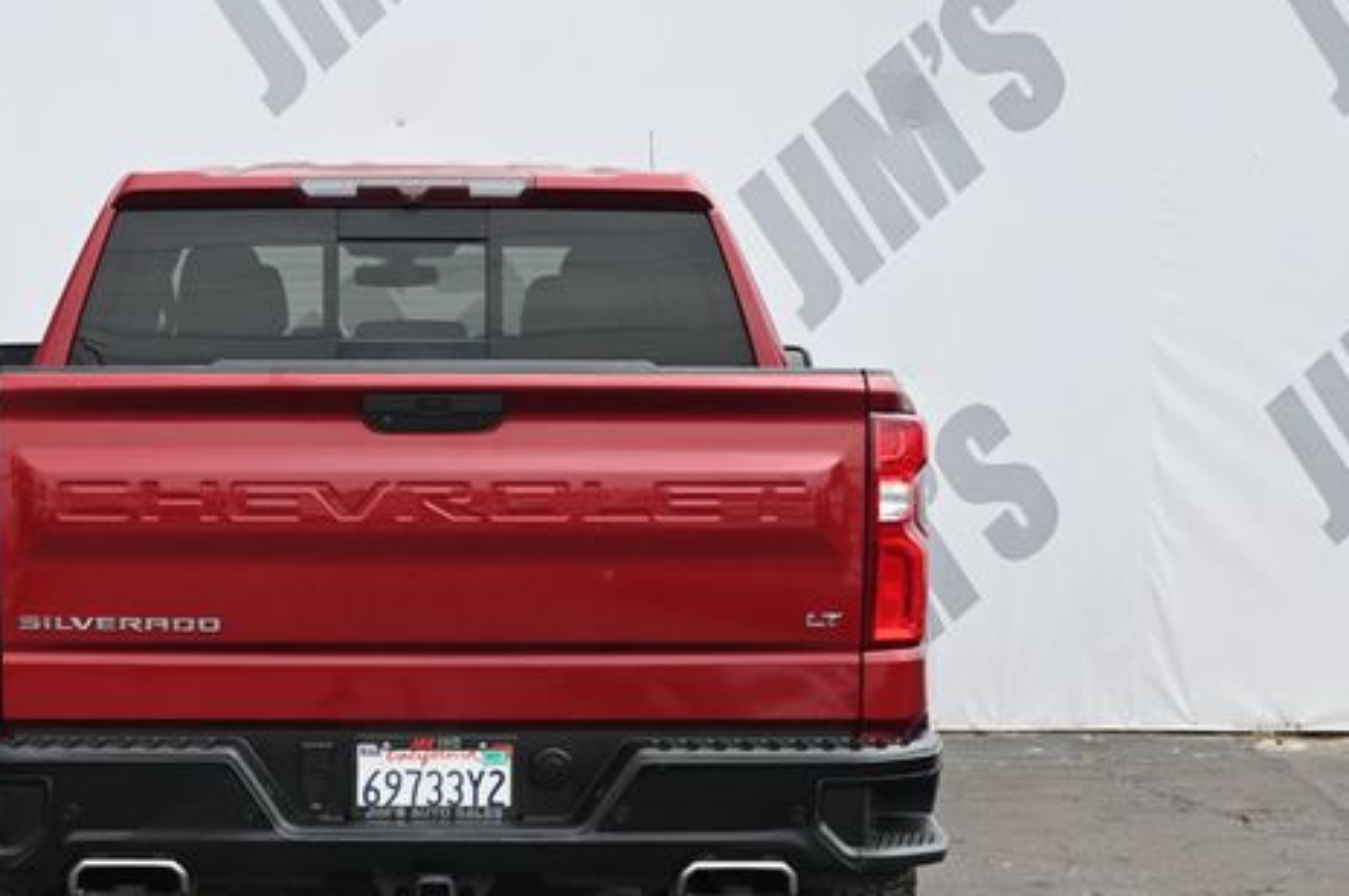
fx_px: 3170
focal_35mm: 85
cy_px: 561
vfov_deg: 16.1
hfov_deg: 23.9
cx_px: 432
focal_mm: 41
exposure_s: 1/250
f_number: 5.6
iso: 280
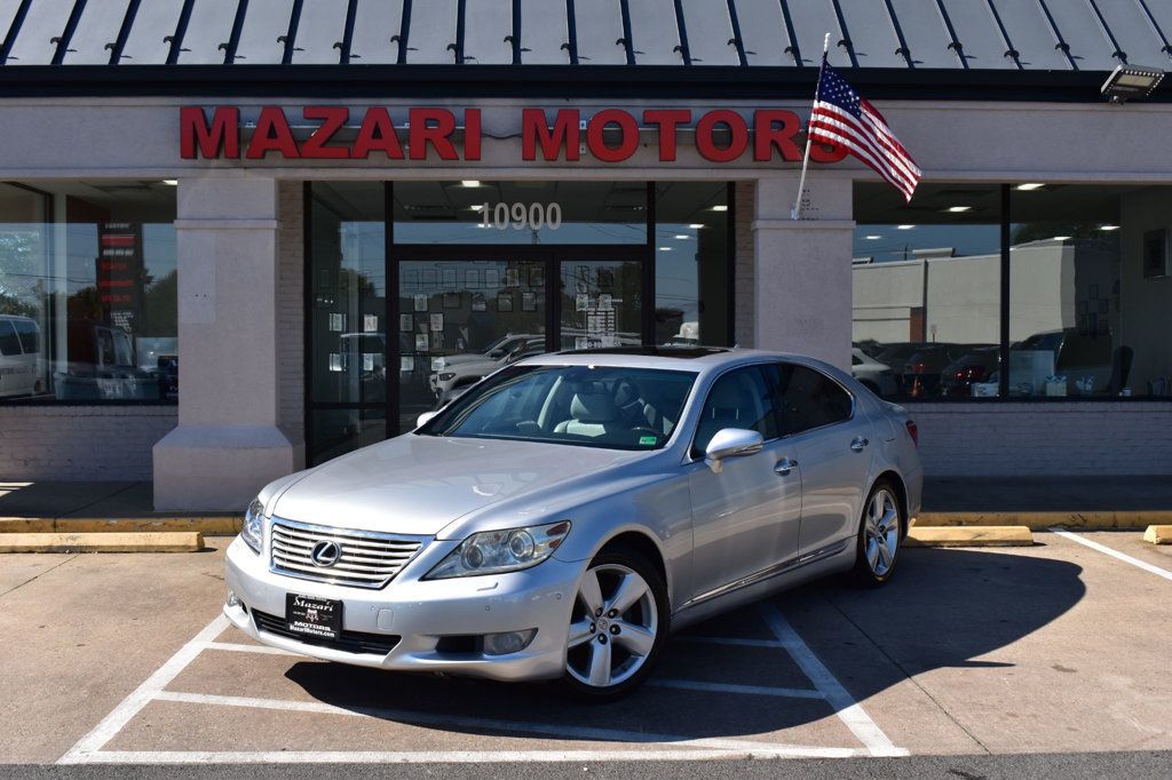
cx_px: 586
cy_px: 390
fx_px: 1367
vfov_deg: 31.9
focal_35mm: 42
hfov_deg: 46.4
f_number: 11
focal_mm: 28
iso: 360
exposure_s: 1/500
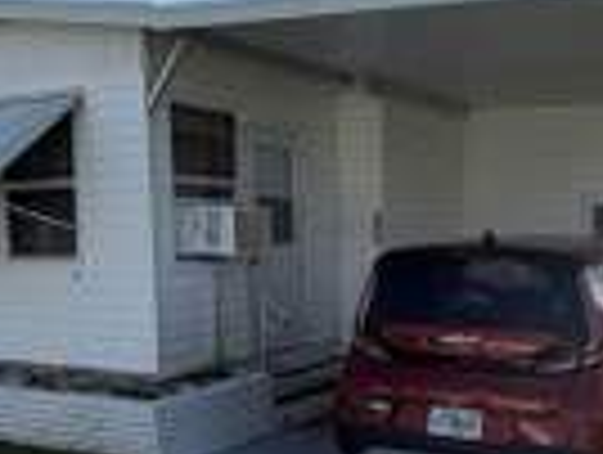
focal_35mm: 50
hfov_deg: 38.0
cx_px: 356
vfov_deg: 28.6
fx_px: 873
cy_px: 355
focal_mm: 2.22
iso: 20
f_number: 2.2
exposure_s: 1/914
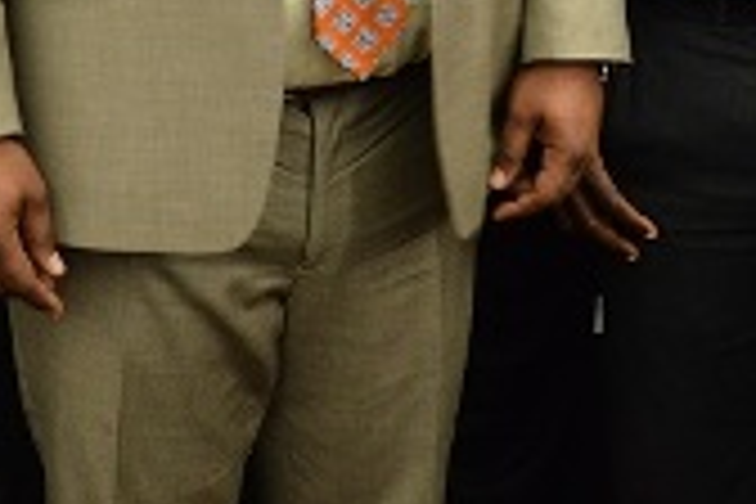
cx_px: 252
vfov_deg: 10.0
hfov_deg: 15.4
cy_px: -214
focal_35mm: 133
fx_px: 2793
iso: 3200
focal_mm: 35
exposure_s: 1/40
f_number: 4.5
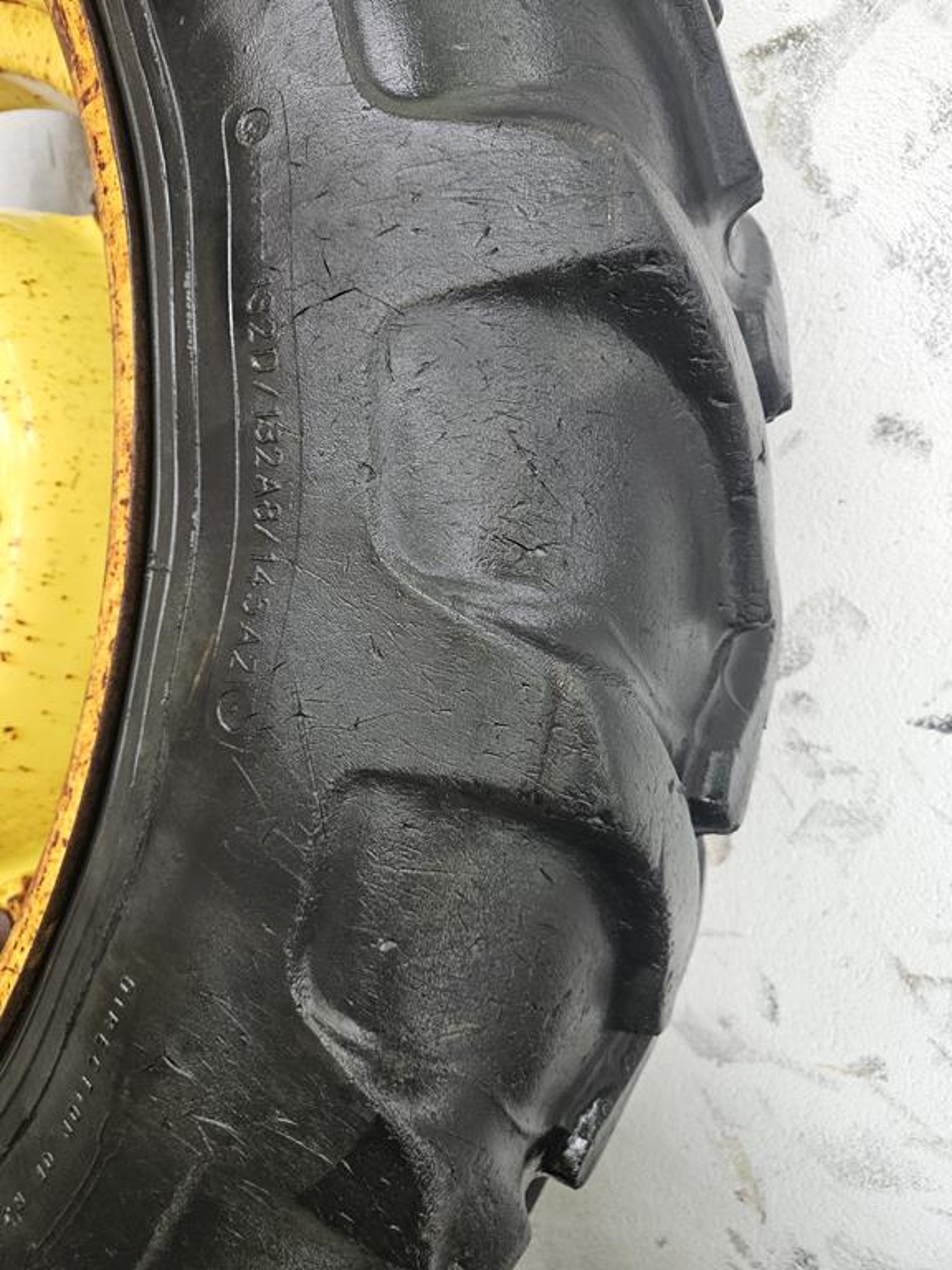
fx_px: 843
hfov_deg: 58.9
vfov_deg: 73.9
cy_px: 635
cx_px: 476
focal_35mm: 23
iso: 160
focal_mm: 5.4
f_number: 1.8
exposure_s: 1/142
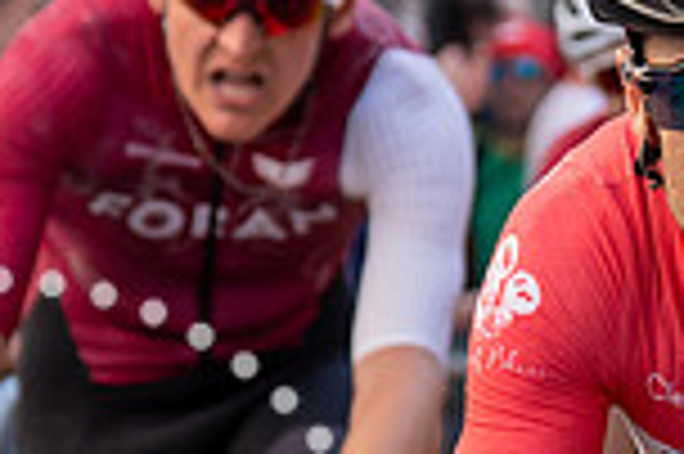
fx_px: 9490
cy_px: 475
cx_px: 1059
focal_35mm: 500
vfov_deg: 2.7
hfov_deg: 4.1
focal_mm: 70
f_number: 4
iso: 640
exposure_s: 1/1000
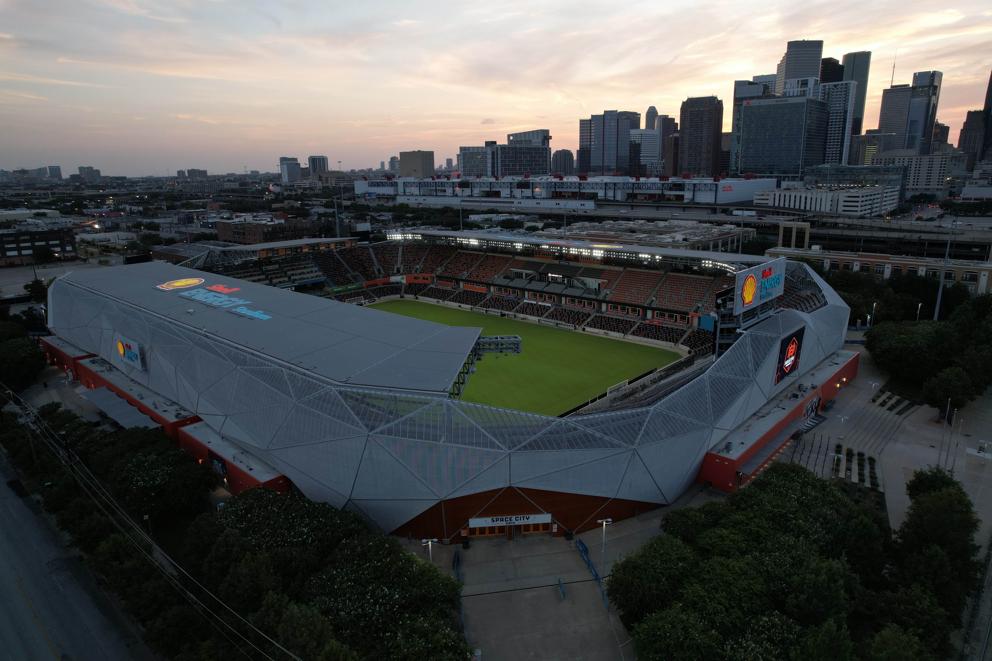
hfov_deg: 78.6
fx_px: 606
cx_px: 496
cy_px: 330
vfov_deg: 57.2
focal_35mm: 22
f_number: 2.8
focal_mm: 8.38
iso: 100
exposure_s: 1/25
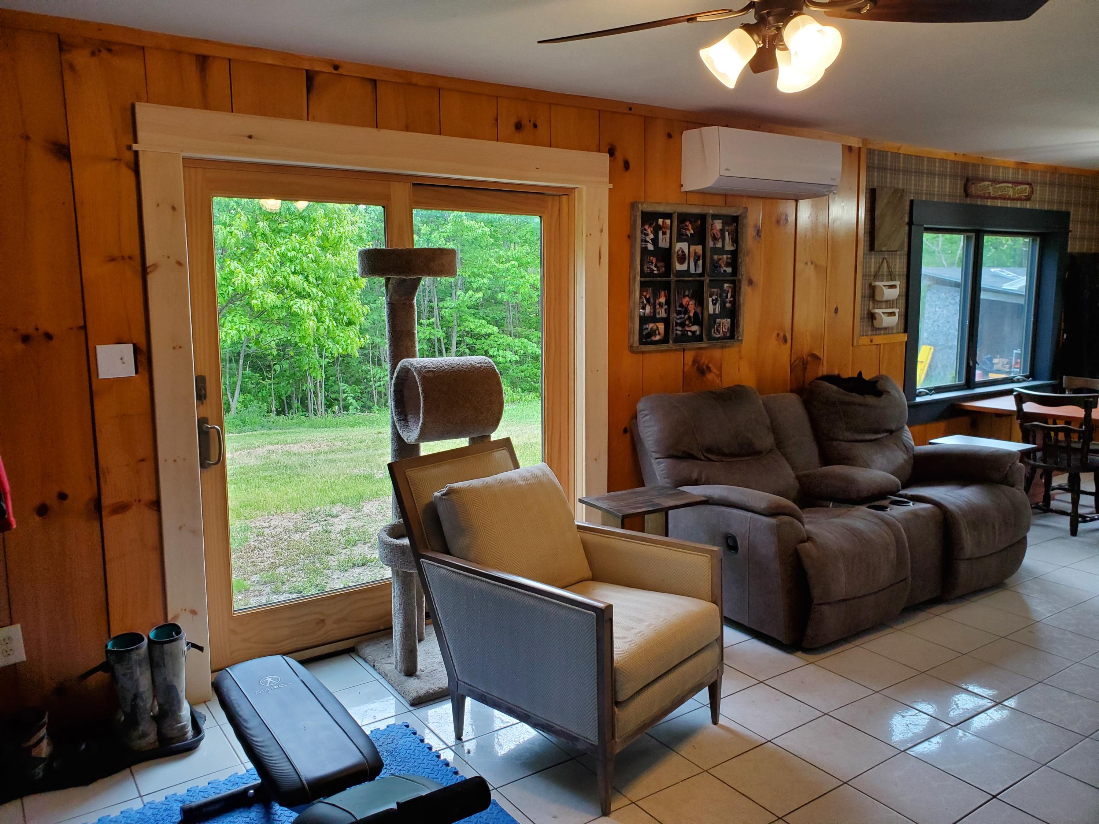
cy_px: 412
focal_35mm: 26
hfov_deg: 67.3
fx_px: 825
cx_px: 550
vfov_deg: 53.1
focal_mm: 4.3
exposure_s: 1/120
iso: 200
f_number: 2.4
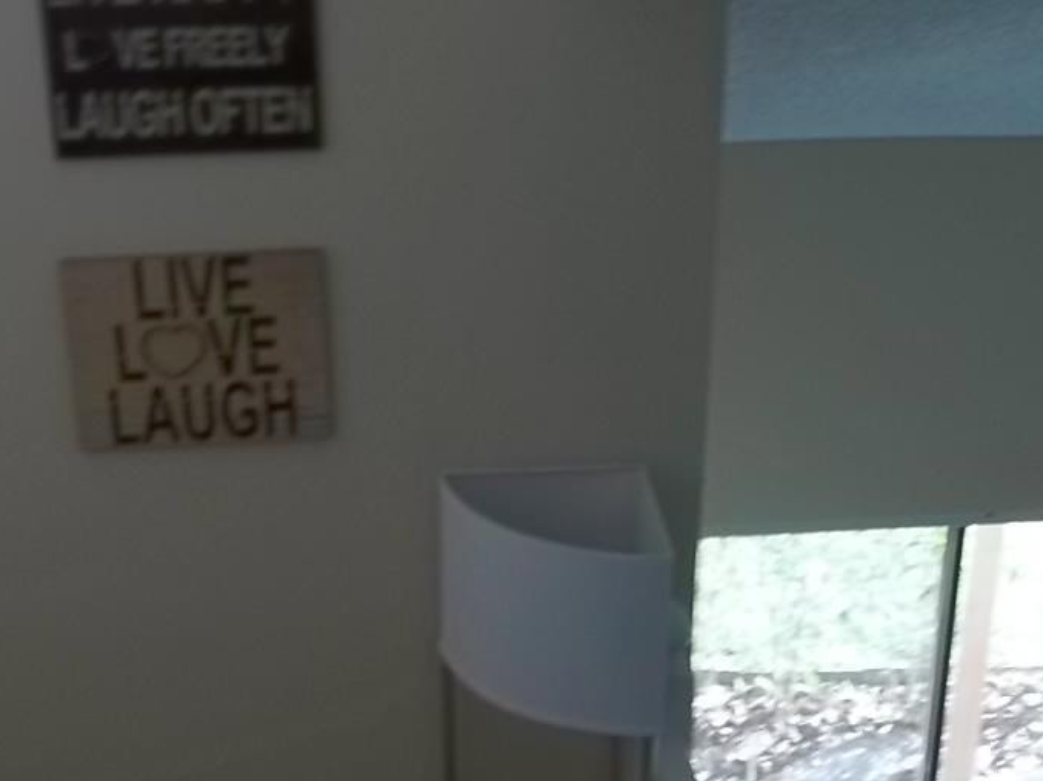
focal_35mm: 68
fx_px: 2048
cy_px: 736
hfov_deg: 28.6
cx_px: 511
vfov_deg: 21.0
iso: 64
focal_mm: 6.5
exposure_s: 1/40
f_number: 3.1
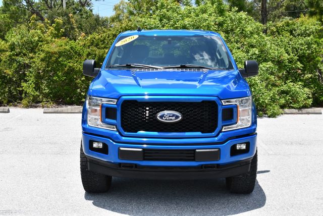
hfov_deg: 38.2
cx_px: 162
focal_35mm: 52
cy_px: 108
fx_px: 467
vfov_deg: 26.0
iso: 140
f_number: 8
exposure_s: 1/250
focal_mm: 26
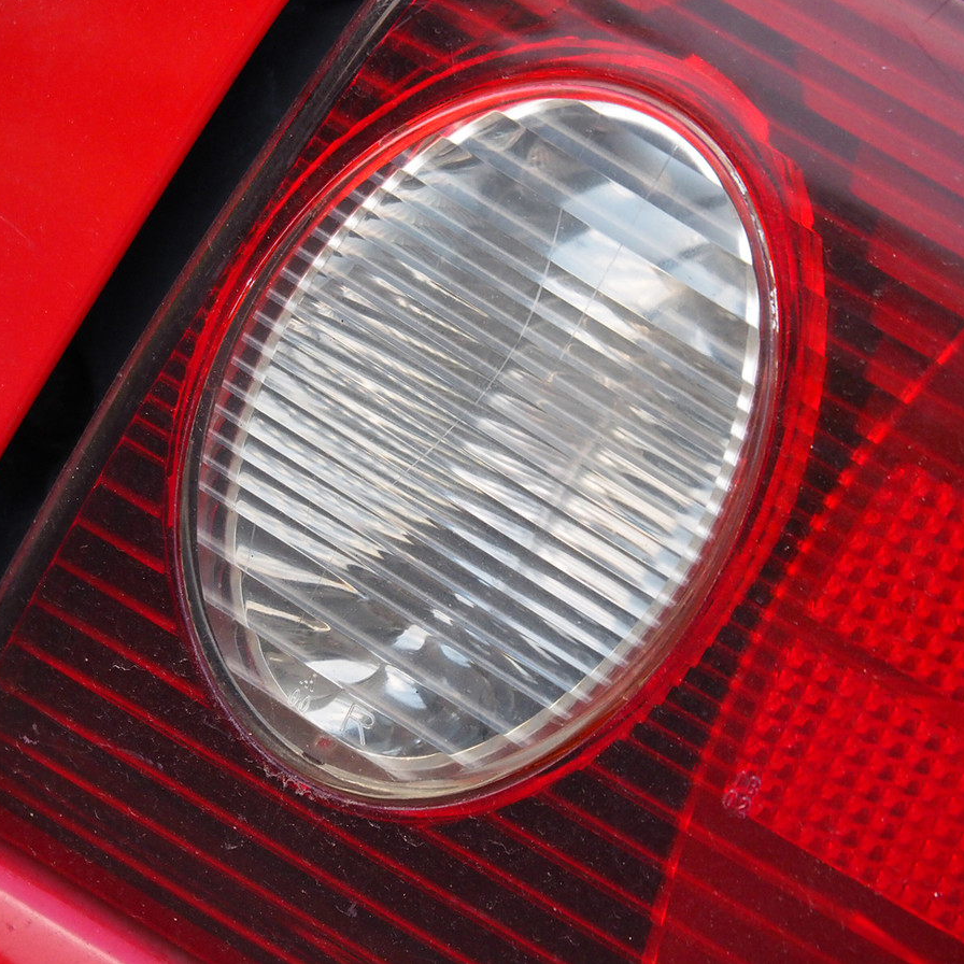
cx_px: 444
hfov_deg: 4.9
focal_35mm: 355
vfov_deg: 4.9
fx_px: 11185
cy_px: 481
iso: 1600
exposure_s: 1/250
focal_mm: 150
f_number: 5.6
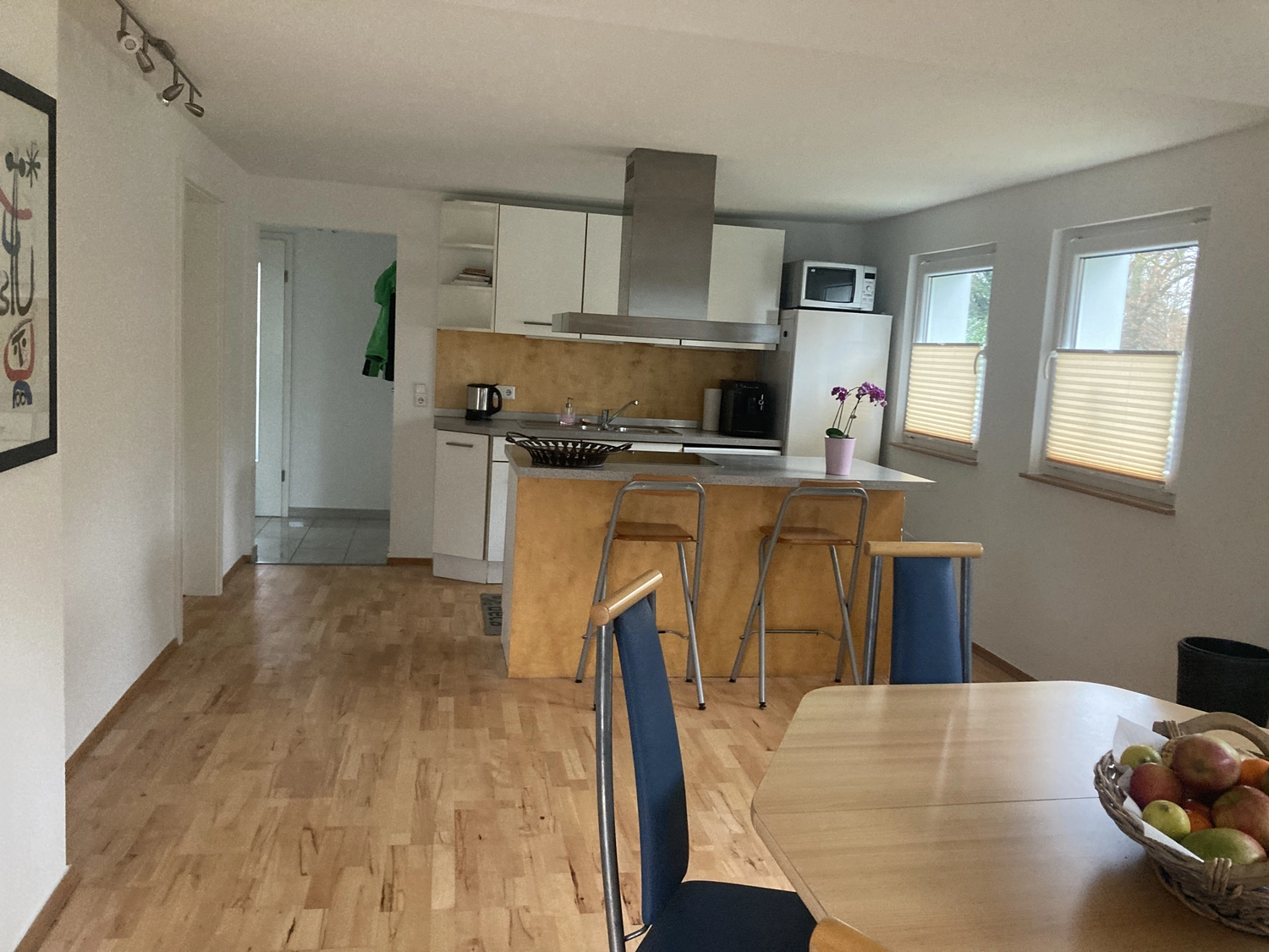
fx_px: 1026
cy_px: 476
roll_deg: -2.2
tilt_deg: -6.8
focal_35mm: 28
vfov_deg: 49.7
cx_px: 634
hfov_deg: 63.4
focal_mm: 3.99
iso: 400
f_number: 1.8
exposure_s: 1/40
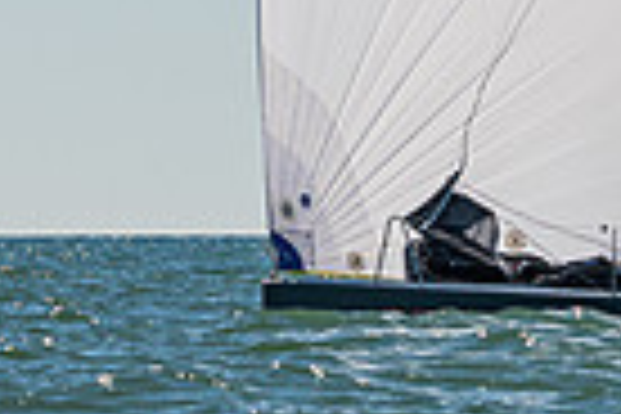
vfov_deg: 1.6
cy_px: -464
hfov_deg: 2.4
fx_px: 14937
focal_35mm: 866
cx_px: 594
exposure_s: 1/1600
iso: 400
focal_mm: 155
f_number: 9
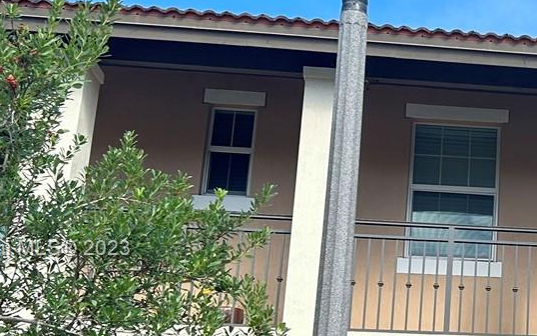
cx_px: 610
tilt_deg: +16.1
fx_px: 1200
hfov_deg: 23.5
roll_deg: -0.5
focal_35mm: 82
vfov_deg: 15.8
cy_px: 250
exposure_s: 1/1449
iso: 50
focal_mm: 5.7
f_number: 1.5
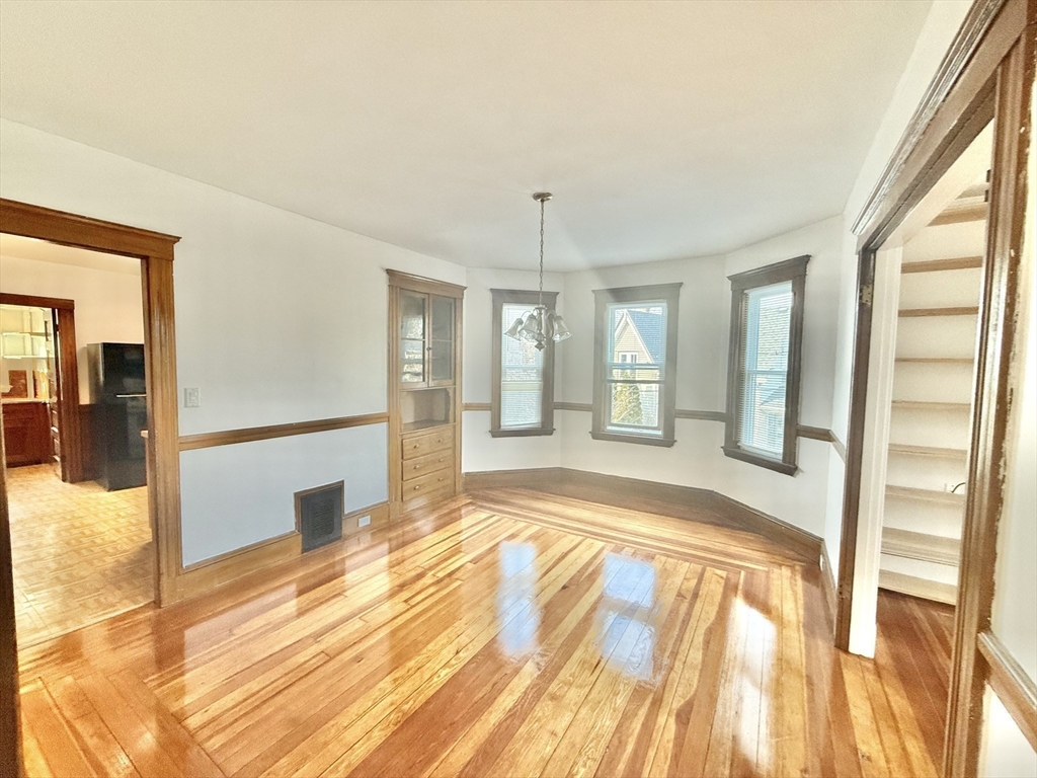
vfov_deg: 85.7
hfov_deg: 102.1
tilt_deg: -2.8
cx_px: 518
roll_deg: -0.6
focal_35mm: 14
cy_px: 389
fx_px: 419
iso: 400
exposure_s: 1/120
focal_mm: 2.22
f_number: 2.2
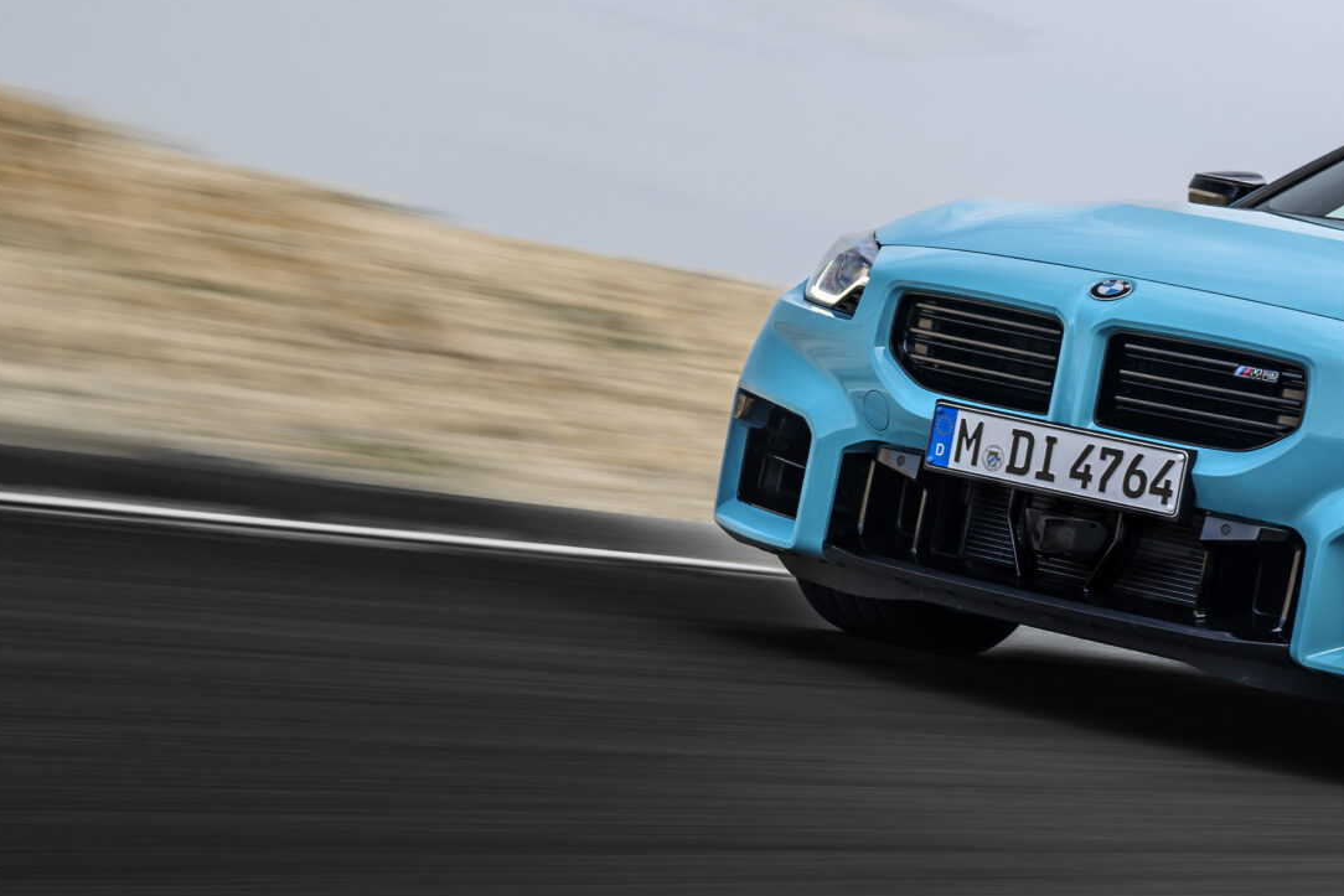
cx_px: 1441
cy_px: 455
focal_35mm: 111
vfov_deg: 12.3
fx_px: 4144
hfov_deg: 17.8
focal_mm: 47
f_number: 10
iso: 32
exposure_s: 1/15
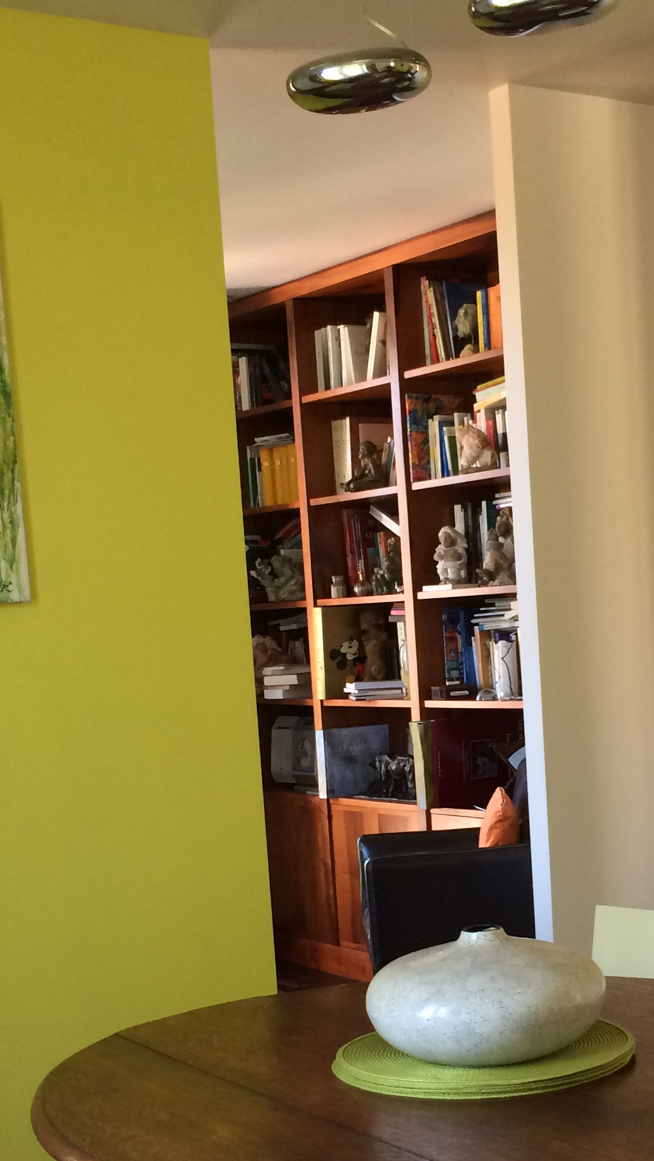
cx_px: 473
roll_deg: +4.7
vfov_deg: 36.1
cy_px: 807
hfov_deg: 21.0
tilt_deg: -8.5
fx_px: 1757
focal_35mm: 57
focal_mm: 4.15
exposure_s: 1/33
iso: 100
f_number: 2.2
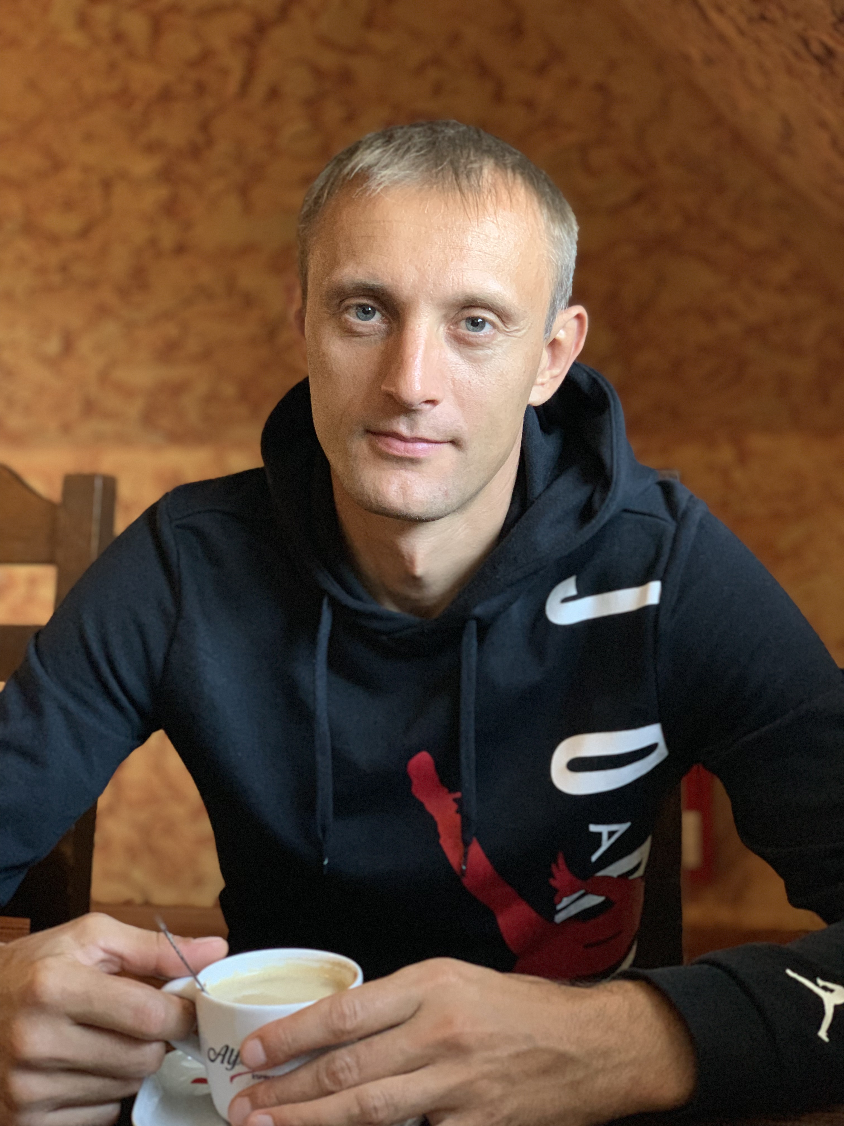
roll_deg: +1.4
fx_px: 1690
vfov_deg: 36.8
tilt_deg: -3.6
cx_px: 422
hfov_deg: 28.0
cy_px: 563
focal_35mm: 52
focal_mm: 6
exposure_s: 1/50
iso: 250
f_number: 2.4
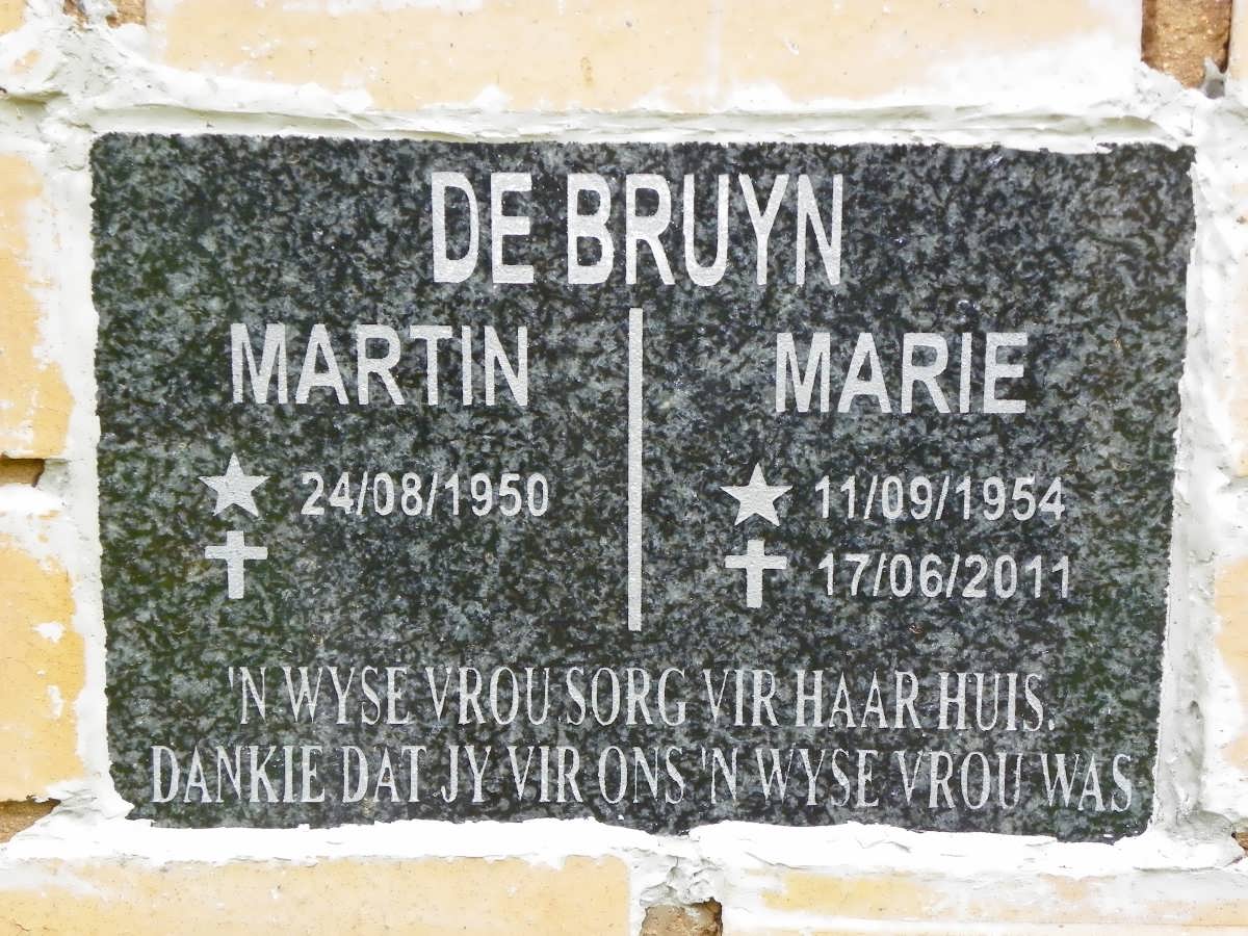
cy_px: 468
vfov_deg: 14.4
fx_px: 3713
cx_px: 624
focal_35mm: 103
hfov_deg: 19.1
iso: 200
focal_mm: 18.3
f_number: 4
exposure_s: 1/50
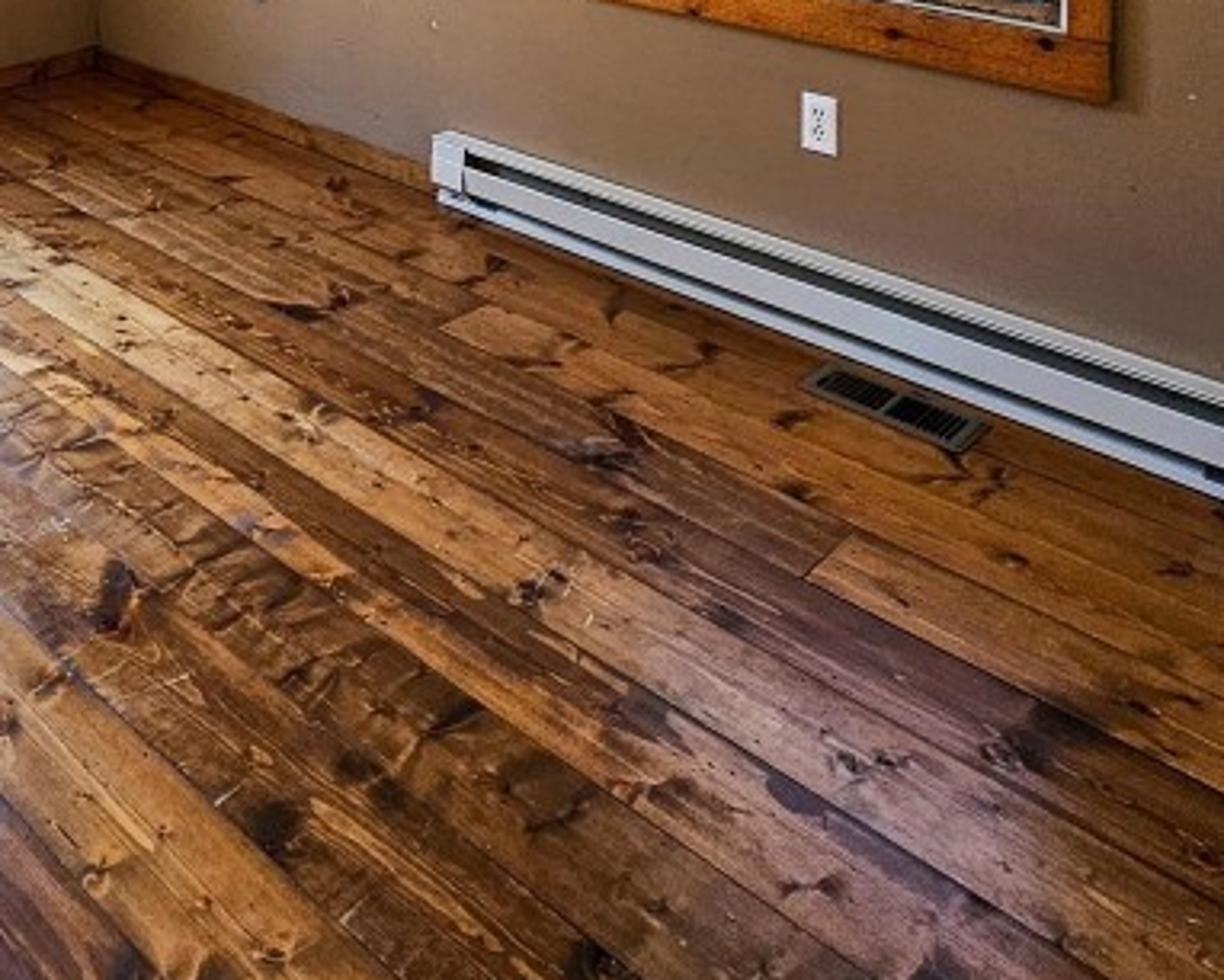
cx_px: 154
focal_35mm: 34
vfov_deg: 34.0
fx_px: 1232
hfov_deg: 48.1
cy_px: -227
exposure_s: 1/60
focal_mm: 2.2
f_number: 2.2
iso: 64
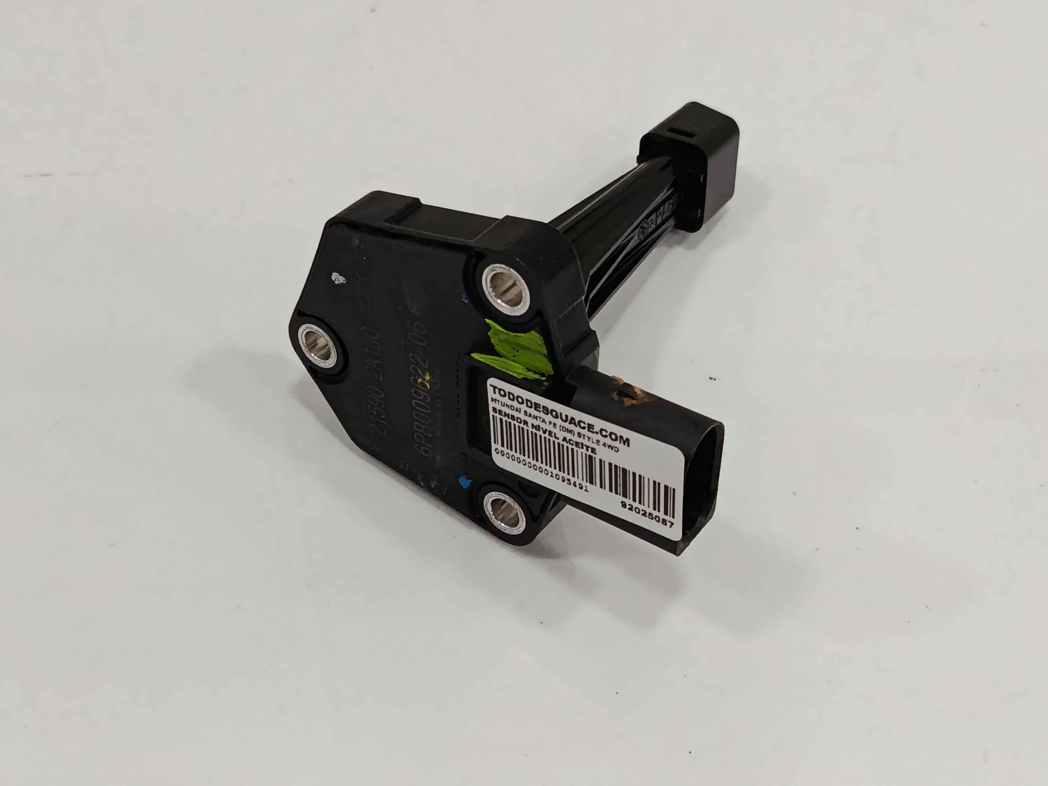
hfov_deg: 40.4
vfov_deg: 30.9
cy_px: 393
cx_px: 524
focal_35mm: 47
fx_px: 1423
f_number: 1.7
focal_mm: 5.24
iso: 835
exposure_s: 1/100
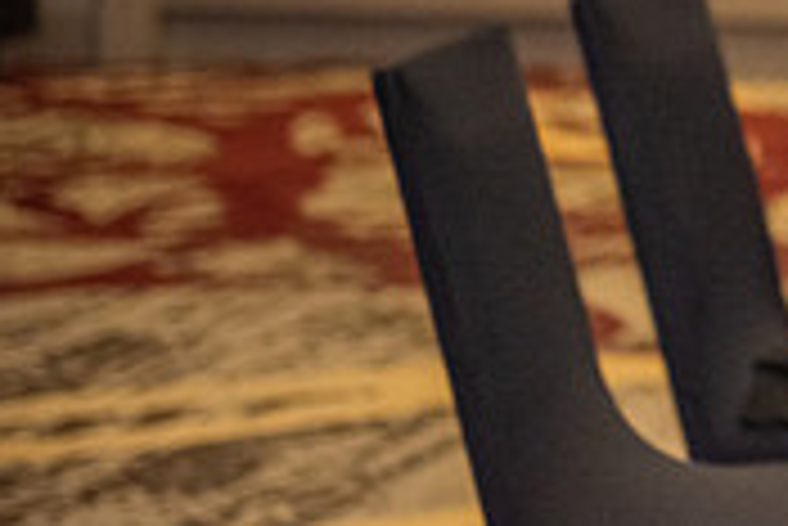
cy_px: -236
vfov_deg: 5.9
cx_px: 1297
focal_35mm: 232
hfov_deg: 8.6
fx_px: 5082
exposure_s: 1/160
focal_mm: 70
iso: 1600
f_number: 2.8
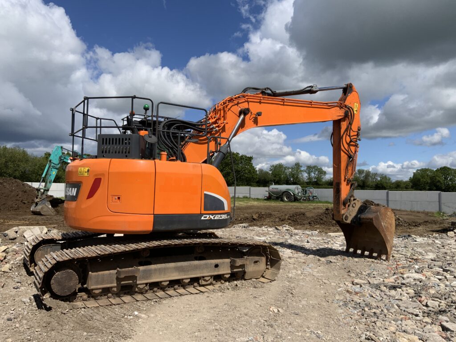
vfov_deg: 48.2
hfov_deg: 61.7
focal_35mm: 29
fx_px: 382
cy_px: 171
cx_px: 228
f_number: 1.8
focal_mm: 3
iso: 16
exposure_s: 1/3322
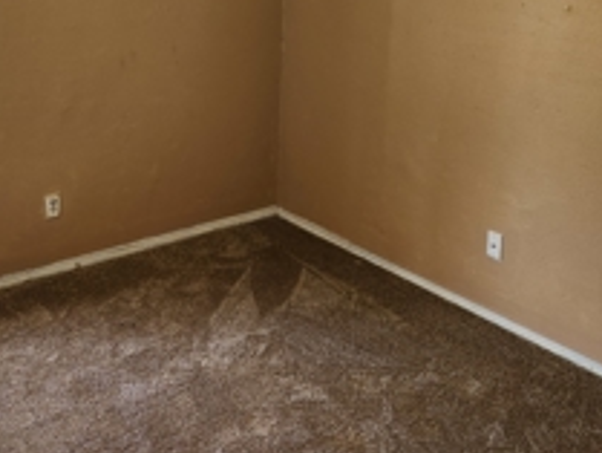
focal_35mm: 44
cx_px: 210
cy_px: 66
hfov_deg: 42.5
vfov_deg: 31.7
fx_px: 766
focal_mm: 5.4
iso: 250
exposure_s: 1/120
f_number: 1.8
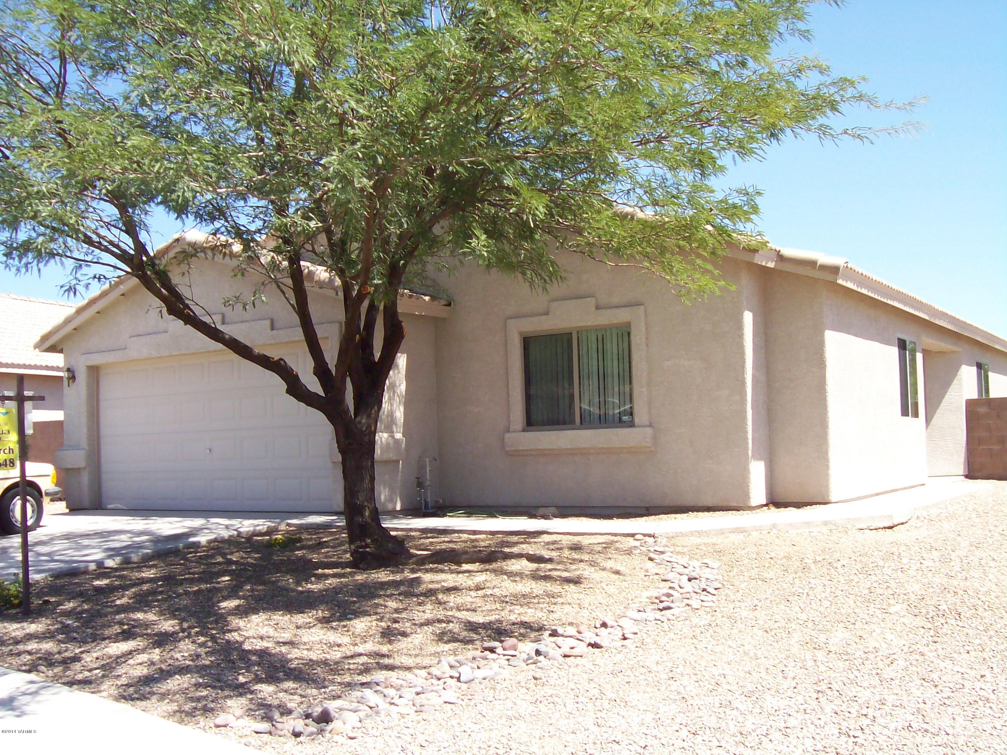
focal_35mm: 36
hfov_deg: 51.4
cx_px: 504
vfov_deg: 39.6
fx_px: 1047
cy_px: 378
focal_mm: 6
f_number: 4.8
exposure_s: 1/203
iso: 80
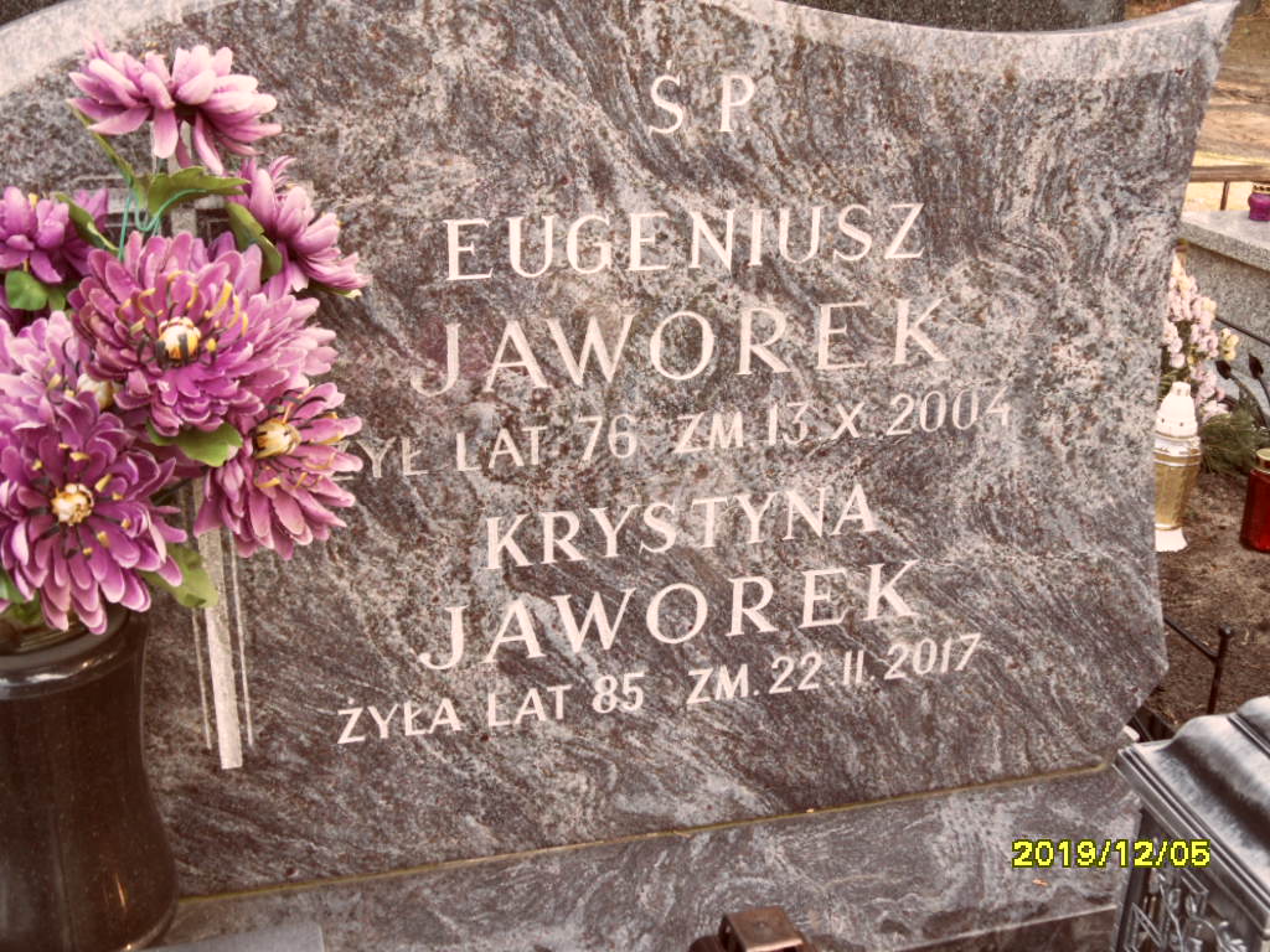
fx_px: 1468
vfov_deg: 36.0
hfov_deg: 46.8
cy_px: 476
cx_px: 635
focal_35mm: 40
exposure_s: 1/45
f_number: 3.6
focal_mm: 6.5
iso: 100
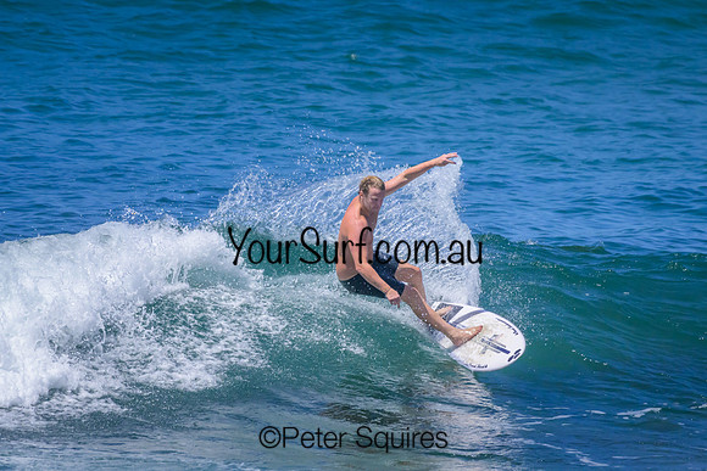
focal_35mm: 500
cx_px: 354
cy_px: 236
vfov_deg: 2.8
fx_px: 9821
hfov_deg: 4.1
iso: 3600
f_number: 11
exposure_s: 1/2000
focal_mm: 500
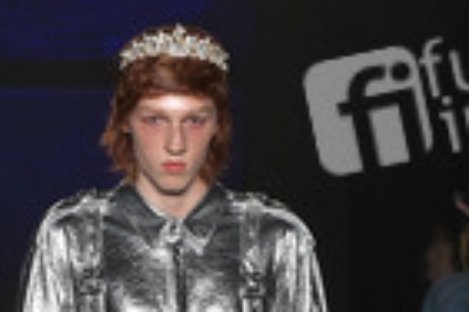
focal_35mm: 543
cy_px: 594
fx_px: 7074
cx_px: 173
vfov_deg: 2.5
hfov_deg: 3.8
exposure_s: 1/400
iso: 2500
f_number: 7.1
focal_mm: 160
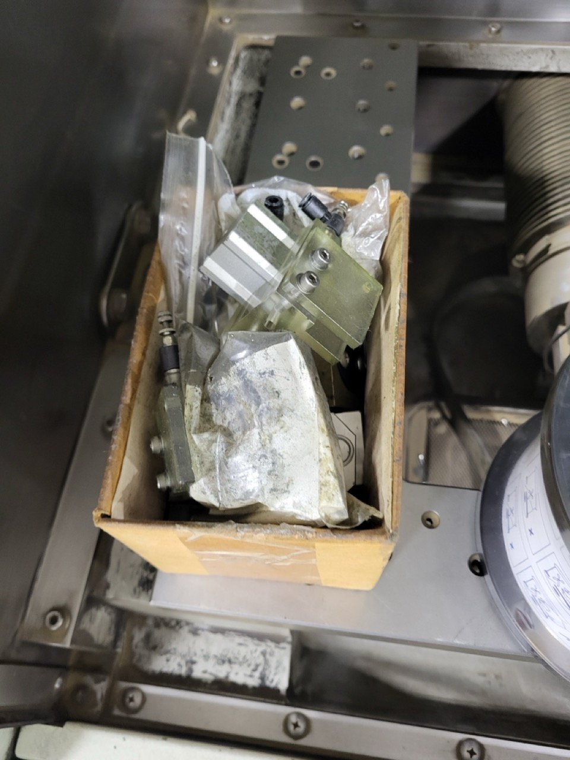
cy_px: 380
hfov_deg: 53.1
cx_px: 285
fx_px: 571
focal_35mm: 26
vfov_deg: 67.3
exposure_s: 1/40
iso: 500
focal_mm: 5.4
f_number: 1.8
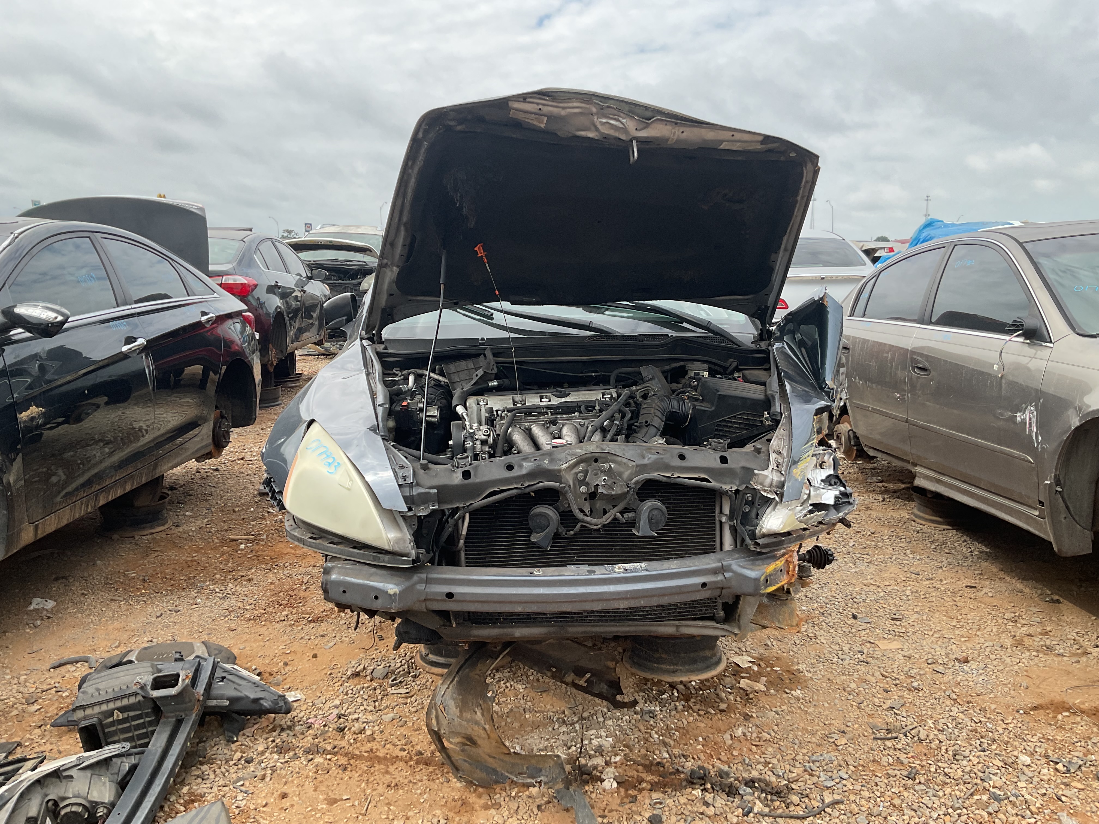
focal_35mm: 29
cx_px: 550
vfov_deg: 48.2
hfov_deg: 61.7
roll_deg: +0.3
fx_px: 921
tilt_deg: -9.0
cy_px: 412
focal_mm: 3
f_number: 1.8
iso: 16
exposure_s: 1/855
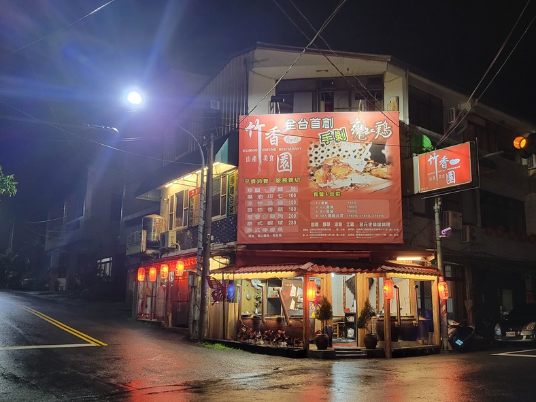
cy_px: 217
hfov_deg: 55.2
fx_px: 511
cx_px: 301
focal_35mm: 33
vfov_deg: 42.9
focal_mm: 5.4
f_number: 1.8
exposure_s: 1/39
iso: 250
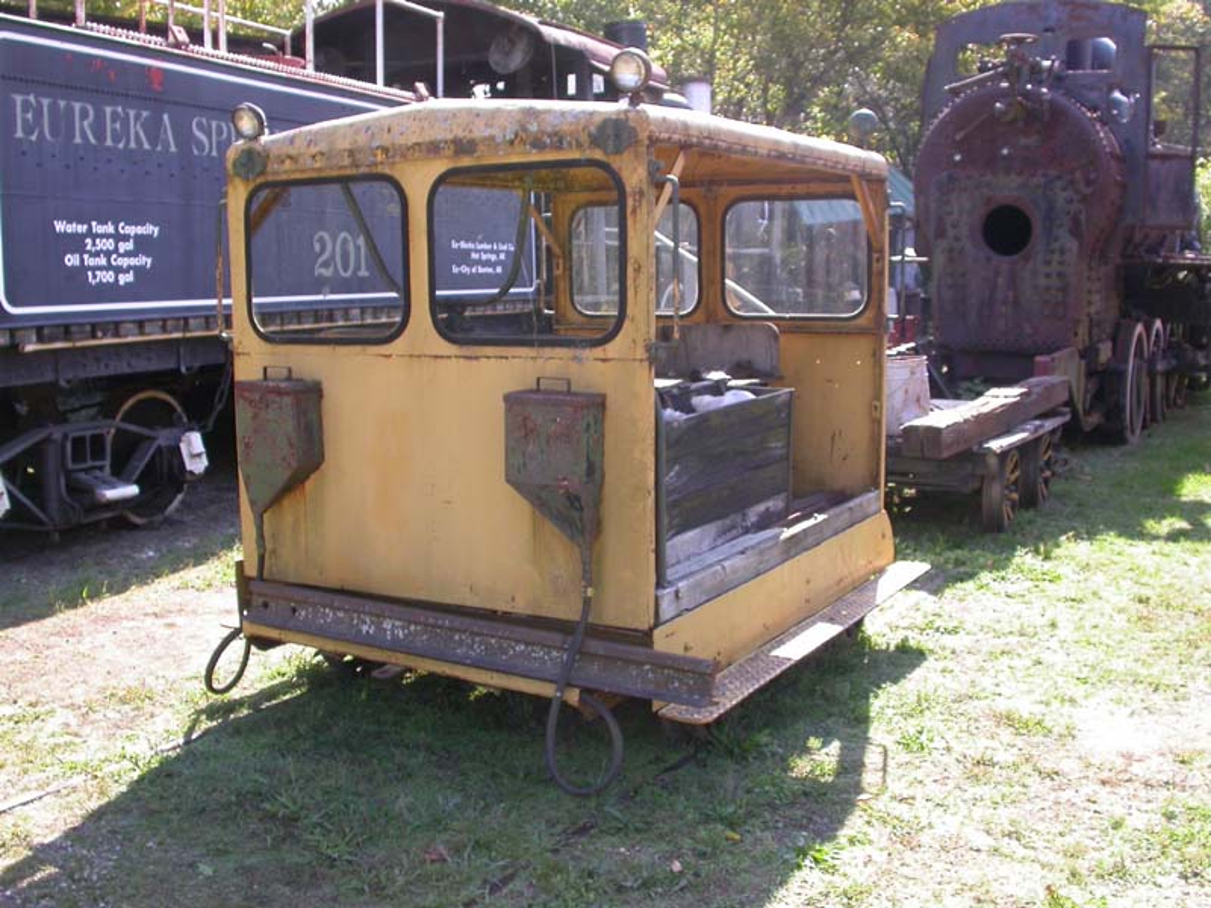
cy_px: 454
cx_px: 606
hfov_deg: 49.0
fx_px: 1329
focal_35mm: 38
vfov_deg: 37.7
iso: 100
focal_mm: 7.85
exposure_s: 1/133
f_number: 4.2
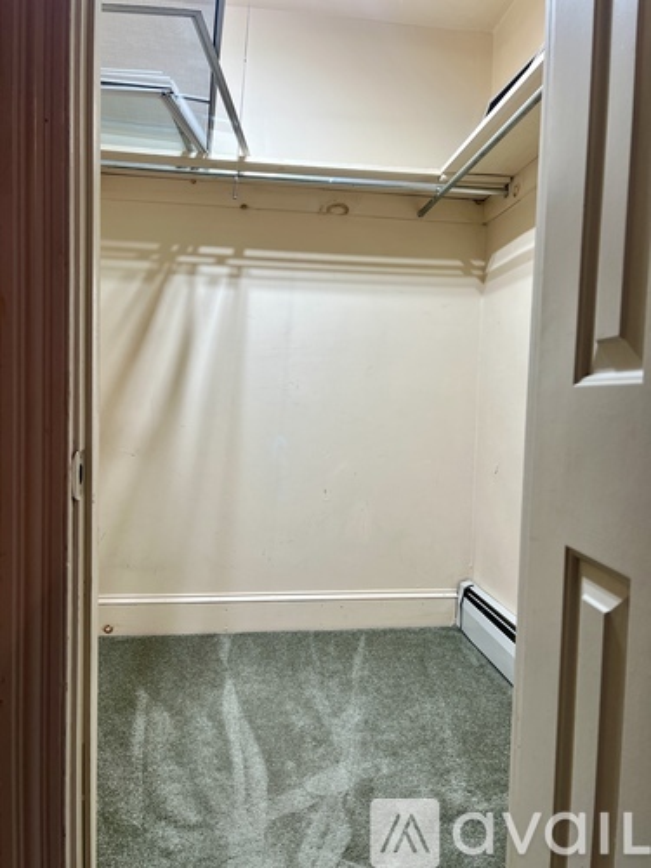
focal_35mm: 26
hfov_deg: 53.1
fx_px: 652
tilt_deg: -2.9
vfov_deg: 67.3
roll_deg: +0.2
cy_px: 434
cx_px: 326
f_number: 1.5
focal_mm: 5.7
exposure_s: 1/120
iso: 50
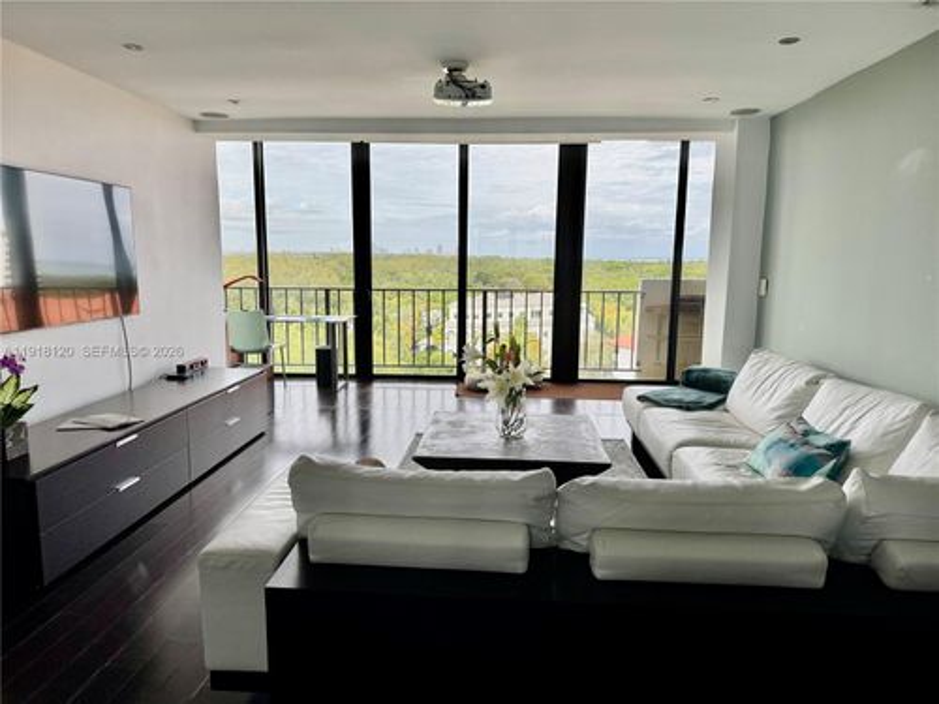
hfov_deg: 71.6
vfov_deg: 56.8
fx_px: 651
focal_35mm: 24
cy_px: 352
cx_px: 470
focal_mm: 6.76
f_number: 1.78
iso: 80
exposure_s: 1/522
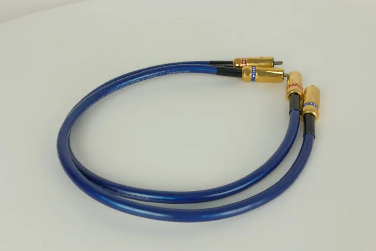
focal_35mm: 40
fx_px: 418
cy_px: 125
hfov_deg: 48.4
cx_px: 190
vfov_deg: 33.4
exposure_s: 1/20
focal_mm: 14.24
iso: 125
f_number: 7.1
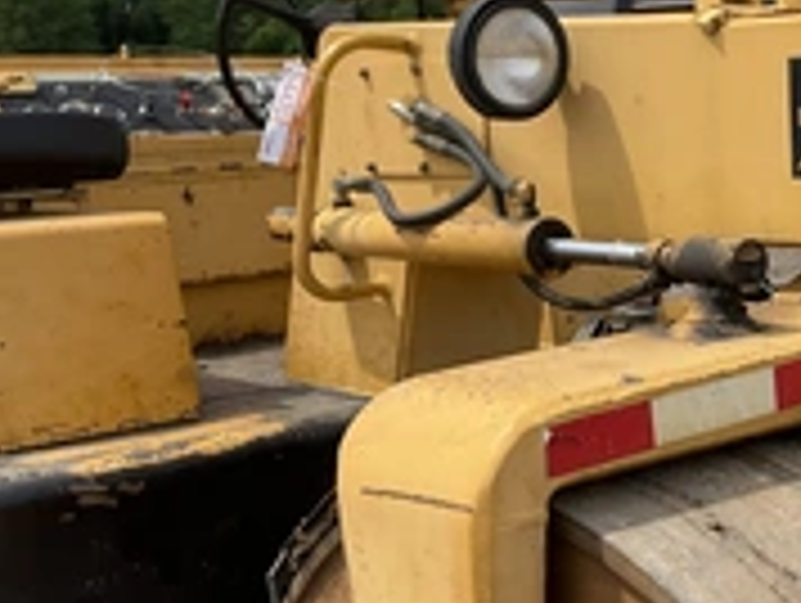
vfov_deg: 22.6
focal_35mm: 65
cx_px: 792
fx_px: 1506
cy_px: 360
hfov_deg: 28.1
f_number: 1.8
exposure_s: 1/1279
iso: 25
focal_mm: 3
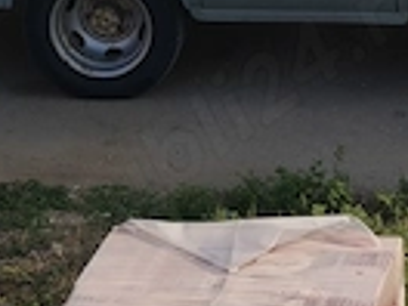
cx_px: 461
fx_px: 4408
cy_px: -331
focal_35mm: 374
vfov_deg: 3.9
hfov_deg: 5.3
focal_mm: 7.1
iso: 50
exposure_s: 1/475
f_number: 1.9
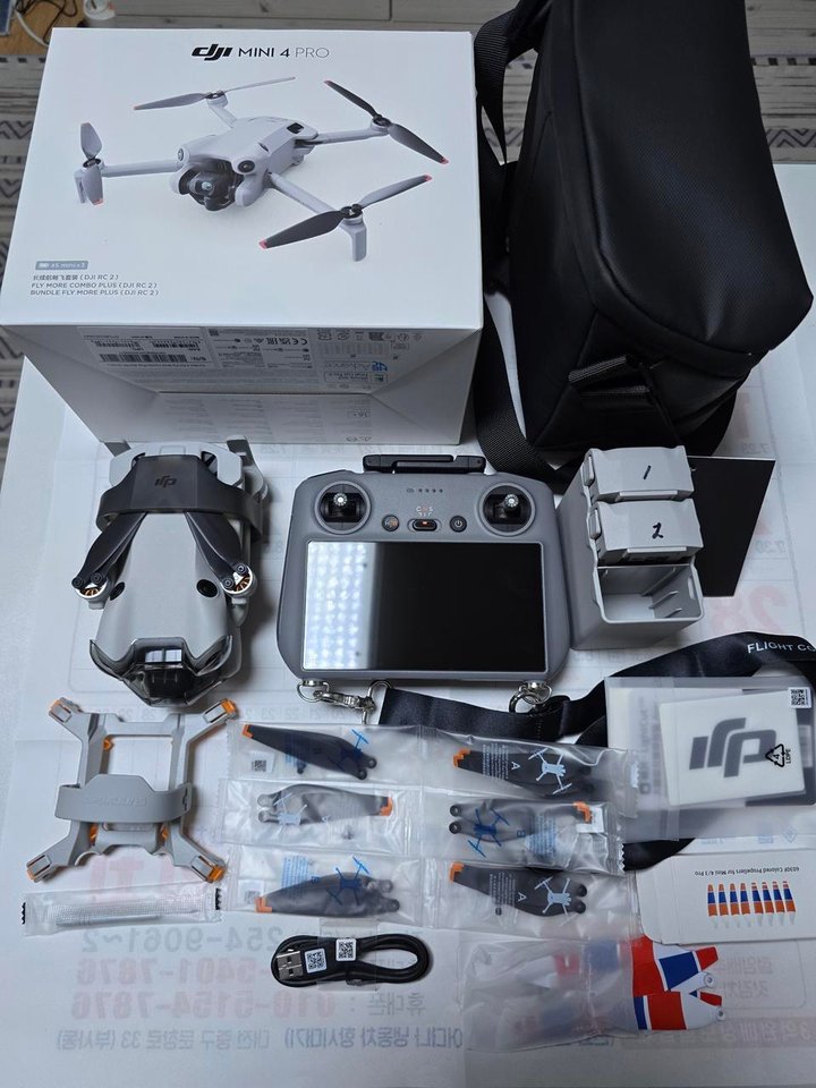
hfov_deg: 58.9
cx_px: 408
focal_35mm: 23
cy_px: 544
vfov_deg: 73.9
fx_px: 723
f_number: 1.7
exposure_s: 1/120
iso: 200
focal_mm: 6.3
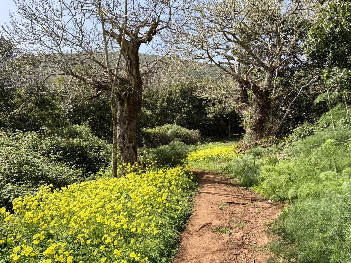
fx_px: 264
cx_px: 176
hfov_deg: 67.3
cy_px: 132
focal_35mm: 26
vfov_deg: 53.1
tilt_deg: +12.0
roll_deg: +0.0
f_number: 1.6
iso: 50
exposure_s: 1/1706
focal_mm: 5.96
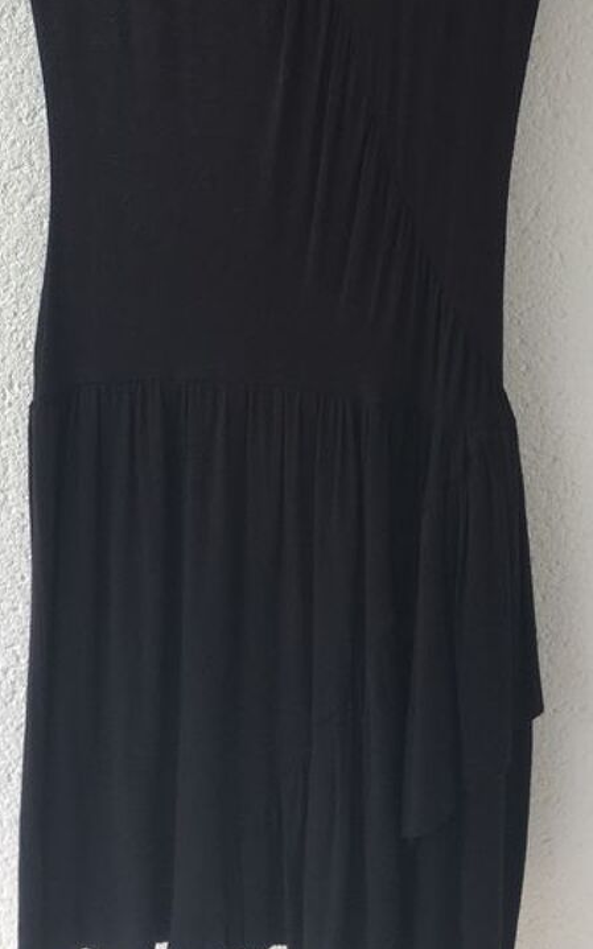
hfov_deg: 22.7
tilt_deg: -8.8
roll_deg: +0.2
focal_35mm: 57
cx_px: 313
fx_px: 1475
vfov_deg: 34.1
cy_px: 131
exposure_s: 1/392
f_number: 2.2
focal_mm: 4.15
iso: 25
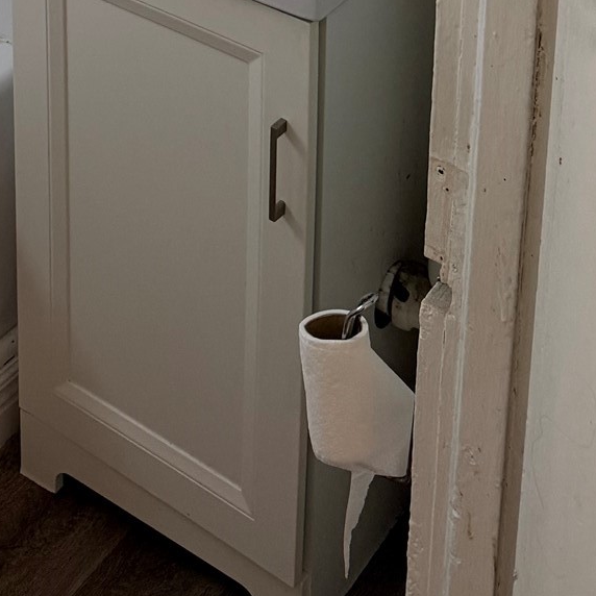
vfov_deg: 18.7
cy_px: -411
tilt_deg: -13.3
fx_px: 1480
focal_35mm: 76
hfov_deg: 22.4
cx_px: 102
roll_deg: +0.4
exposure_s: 1/60
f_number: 1.78
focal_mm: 6.76
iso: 250
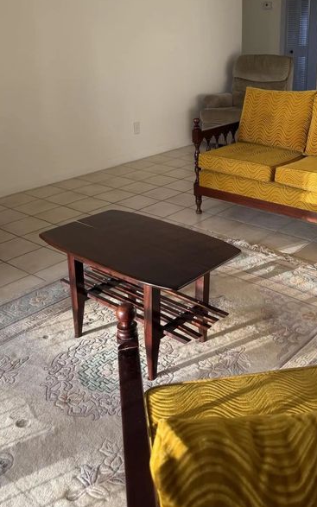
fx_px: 511
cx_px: 232
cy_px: 169
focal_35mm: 37
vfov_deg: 51.8
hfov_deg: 33.8
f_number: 1.78
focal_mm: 6.76
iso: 64
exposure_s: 1/121
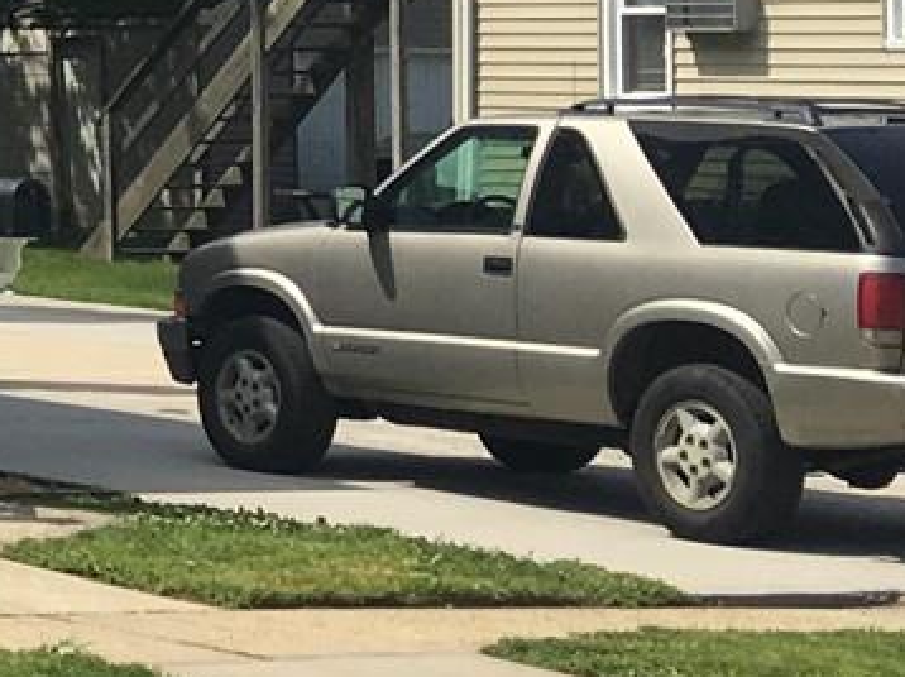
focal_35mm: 166
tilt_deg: +2.6
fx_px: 4337
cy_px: -157
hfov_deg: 10.1
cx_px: -1426
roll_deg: -1.9
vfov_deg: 8.8
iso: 25
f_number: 2.2
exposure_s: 1/1508
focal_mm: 4.15
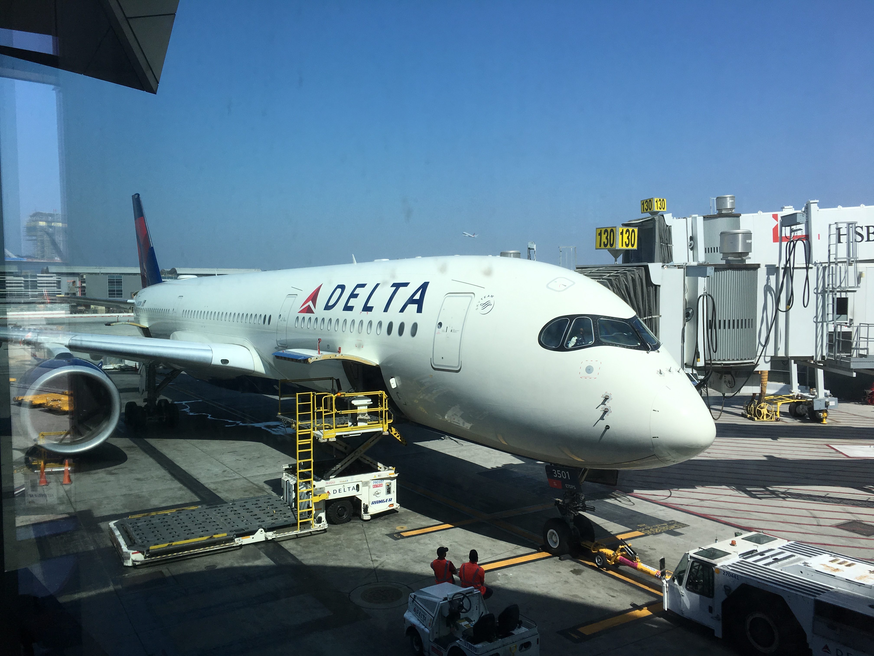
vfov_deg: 48.2
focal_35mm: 29
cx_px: 437
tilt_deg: -2.2
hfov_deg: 61.7
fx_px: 732
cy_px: 328
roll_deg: -0.3
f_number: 2.2
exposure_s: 1/1374
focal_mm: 4.15
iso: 25
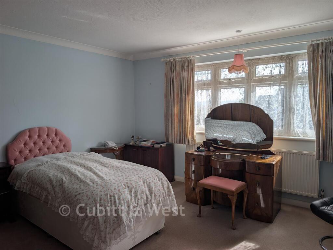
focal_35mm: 24
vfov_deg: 56.8
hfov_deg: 71.6
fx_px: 231
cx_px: 166
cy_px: 125
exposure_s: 1/362
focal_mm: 6.9
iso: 20
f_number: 1.68
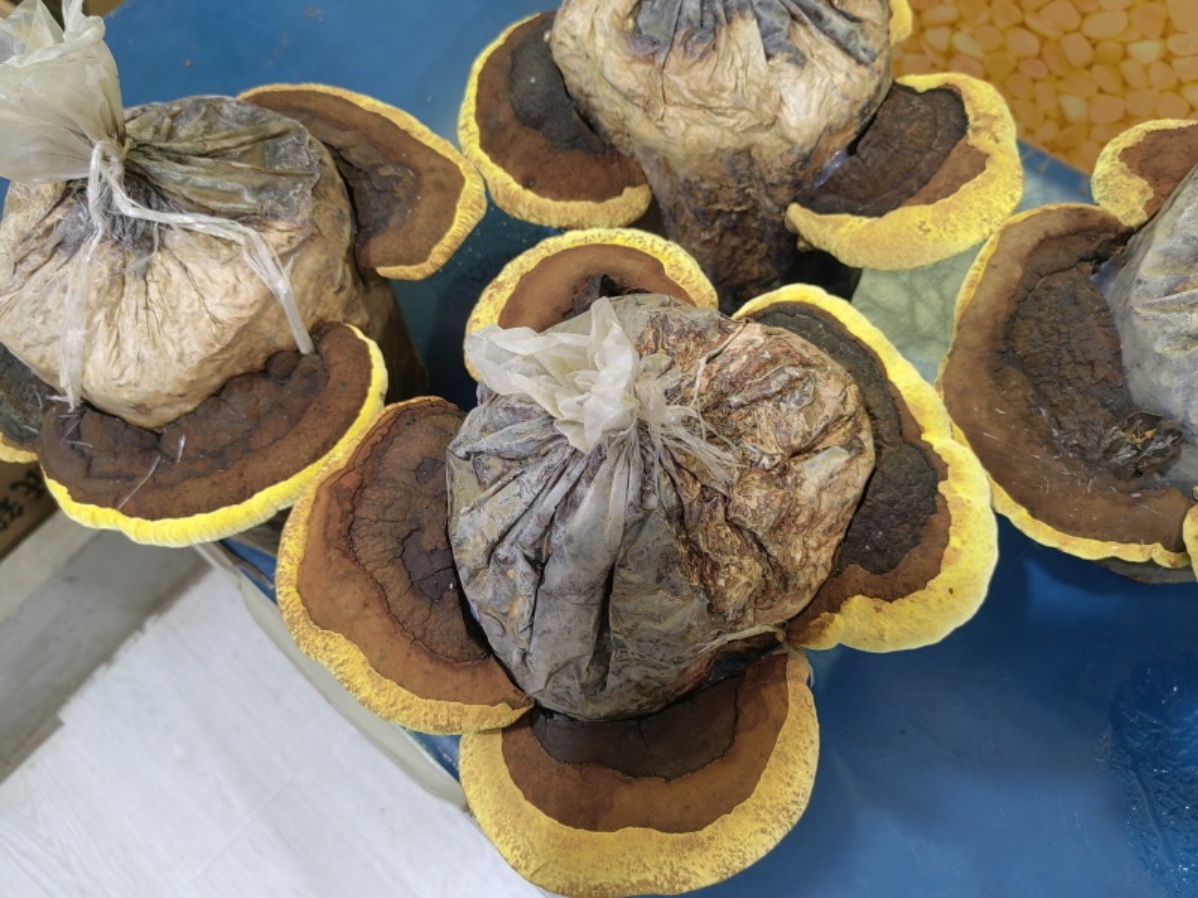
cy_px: 449
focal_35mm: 27
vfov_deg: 51.4
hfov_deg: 65.3
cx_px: 599
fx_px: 934
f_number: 1.9
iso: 250
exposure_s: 1/33.3
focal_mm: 5.52
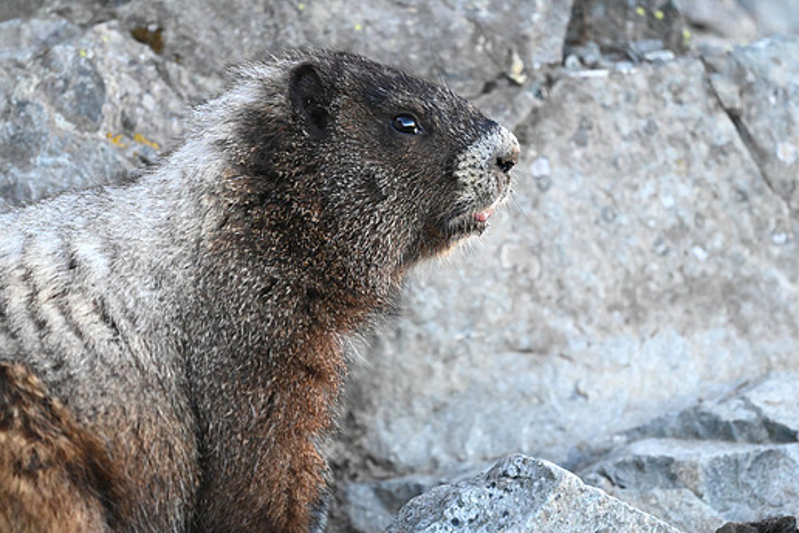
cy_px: 275
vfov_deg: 2.0
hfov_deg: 3.1
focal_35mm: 675
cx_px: 403
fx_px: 14980
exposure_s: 1/1600
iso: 6400
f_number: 6.3
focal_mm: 600
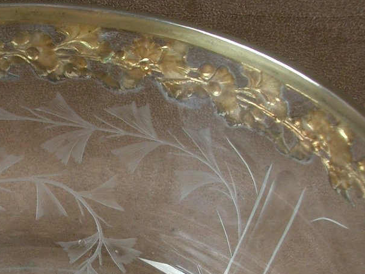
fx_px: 855
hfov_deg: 23.6
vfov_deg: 18.0
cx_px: 54
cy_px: 230
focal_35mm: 81
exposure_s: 1/40
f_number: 2.8
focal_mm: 6.8
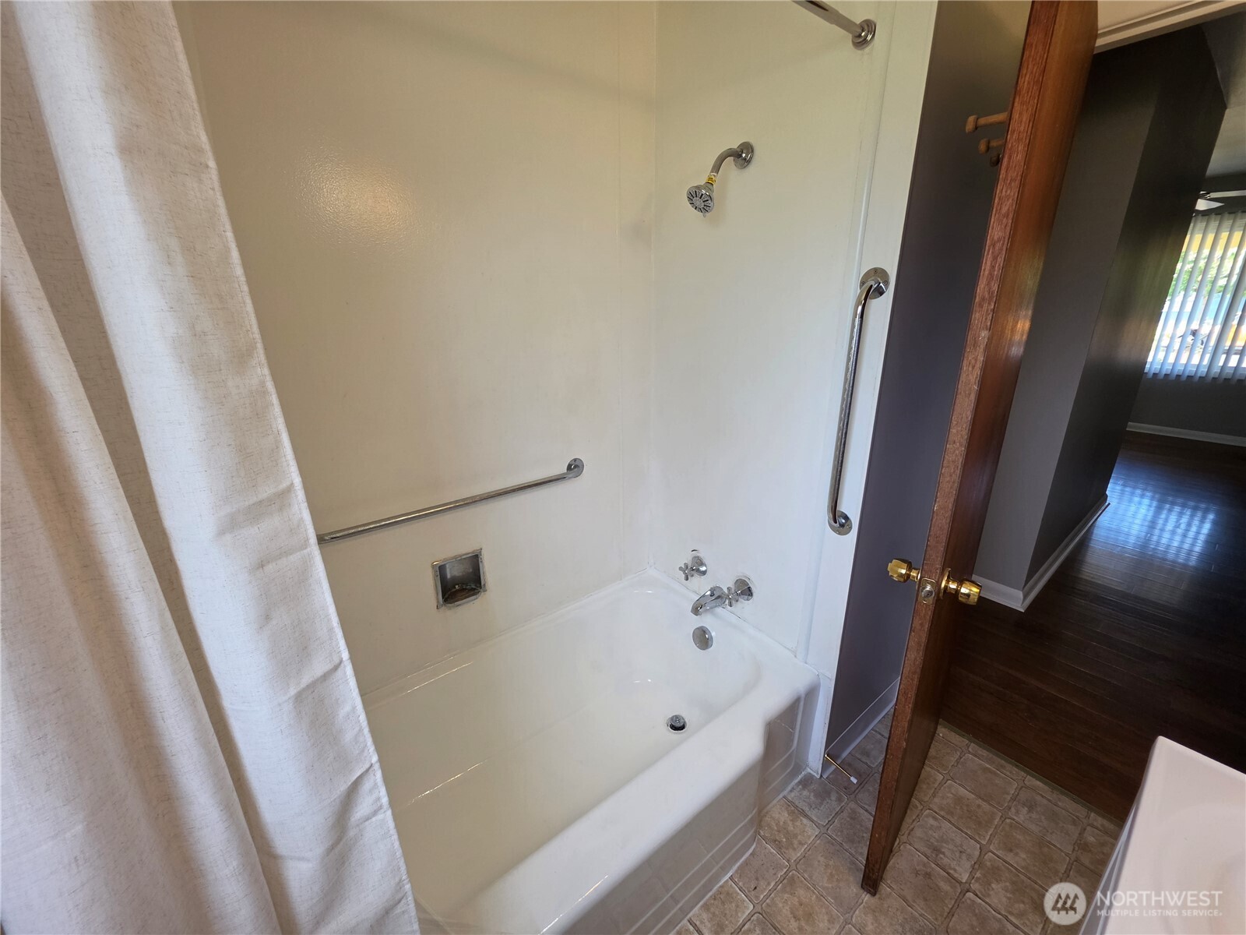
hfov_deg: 106.2
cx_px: 623
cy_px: 468
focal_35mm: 13
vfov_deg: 89.9
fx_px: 468
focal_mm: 2.2
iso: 100
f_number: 1.9
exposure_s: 1/120
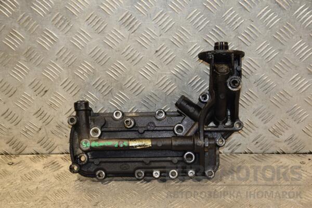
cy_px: 104
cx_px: 156
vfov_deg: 20.2
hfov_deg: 29.9
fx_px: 585
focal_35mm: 68
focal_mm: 45
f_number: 4.8
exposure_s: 1/160
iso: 800
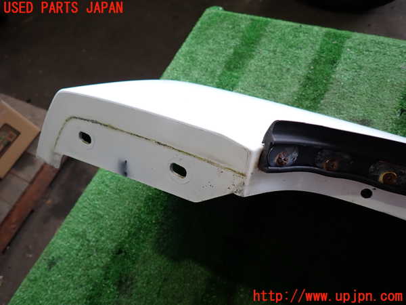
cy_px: 152
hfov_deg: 69.4
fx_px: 293
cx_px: 203
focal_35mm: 25
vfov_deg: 54.9
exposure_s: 1/60
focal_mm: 4.5
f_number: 2
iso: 100
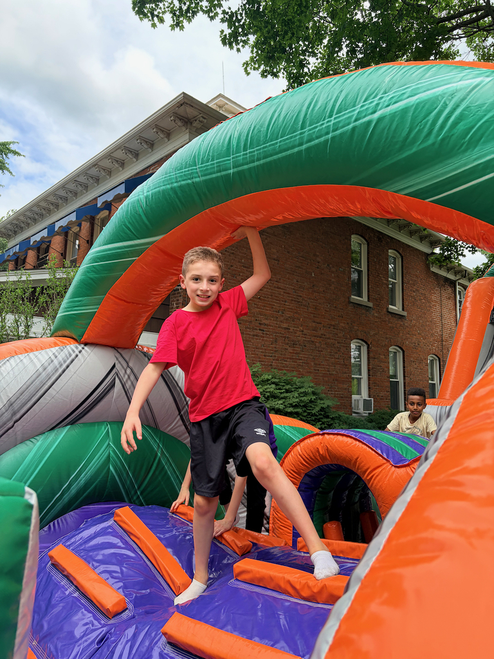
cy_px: 330
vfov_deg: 67.3
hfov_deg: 53.1
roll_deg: -0.4
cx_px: 247
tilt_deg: +8.8
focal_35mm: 26
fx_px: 495
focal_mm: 5.96
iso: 64
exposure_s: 1/945
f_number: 1.6
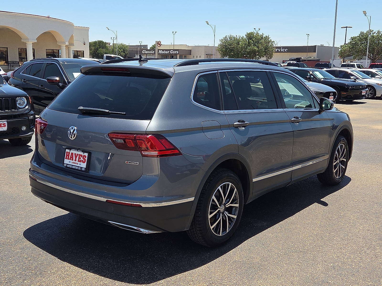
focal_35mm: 39
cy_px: 143
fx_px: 430
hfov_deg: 47.9
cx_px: 191
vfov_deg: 36.8
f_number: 1.8
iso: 76
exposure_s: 1/3333
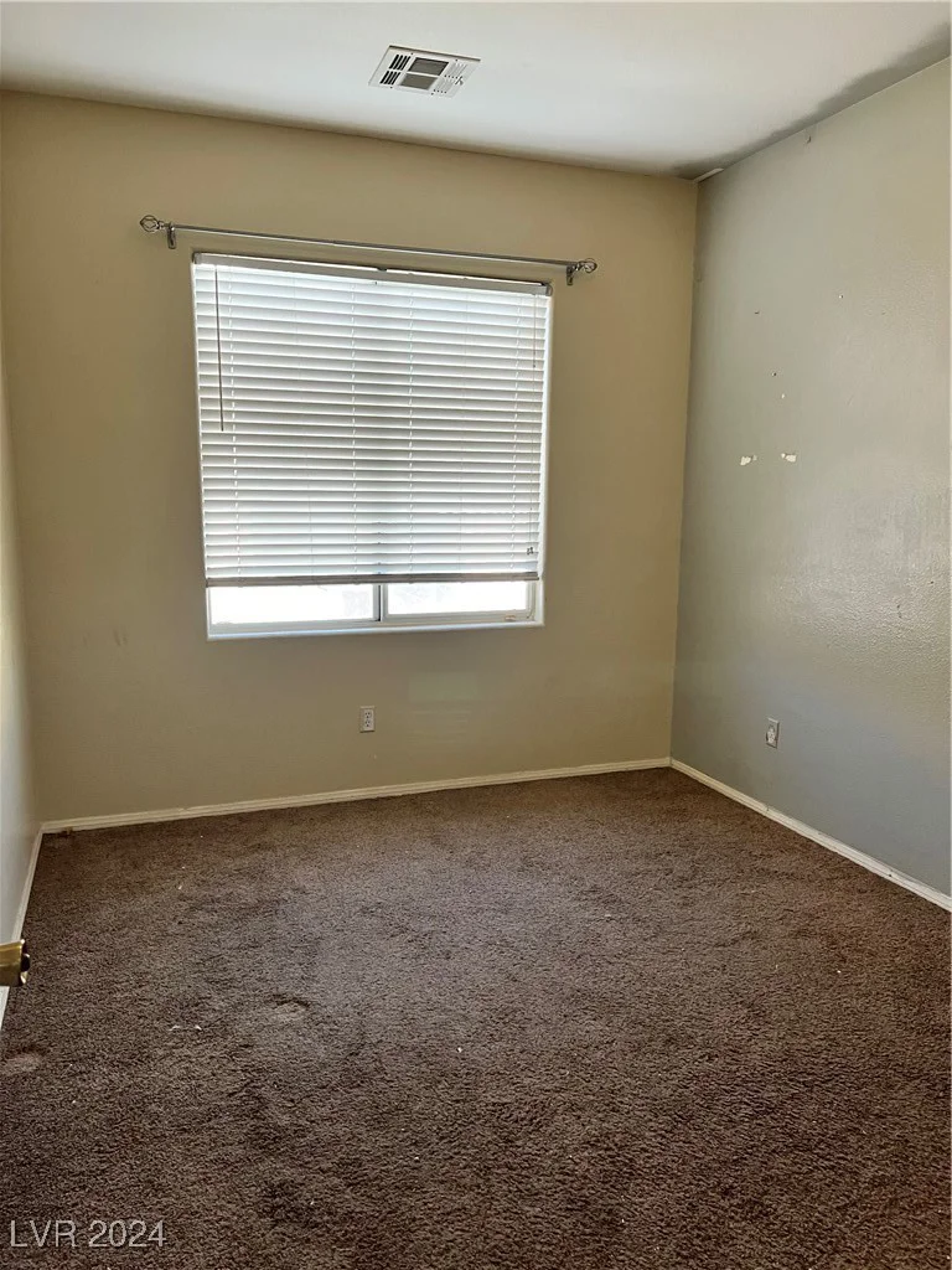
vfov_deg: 67.3
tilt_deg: -8.4
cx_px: 476
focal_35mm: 26
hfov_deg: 53.1
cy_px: 635
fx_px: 953
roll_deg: -0.8
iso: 160
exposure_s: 1/60
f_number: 1.5
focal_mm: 5.7
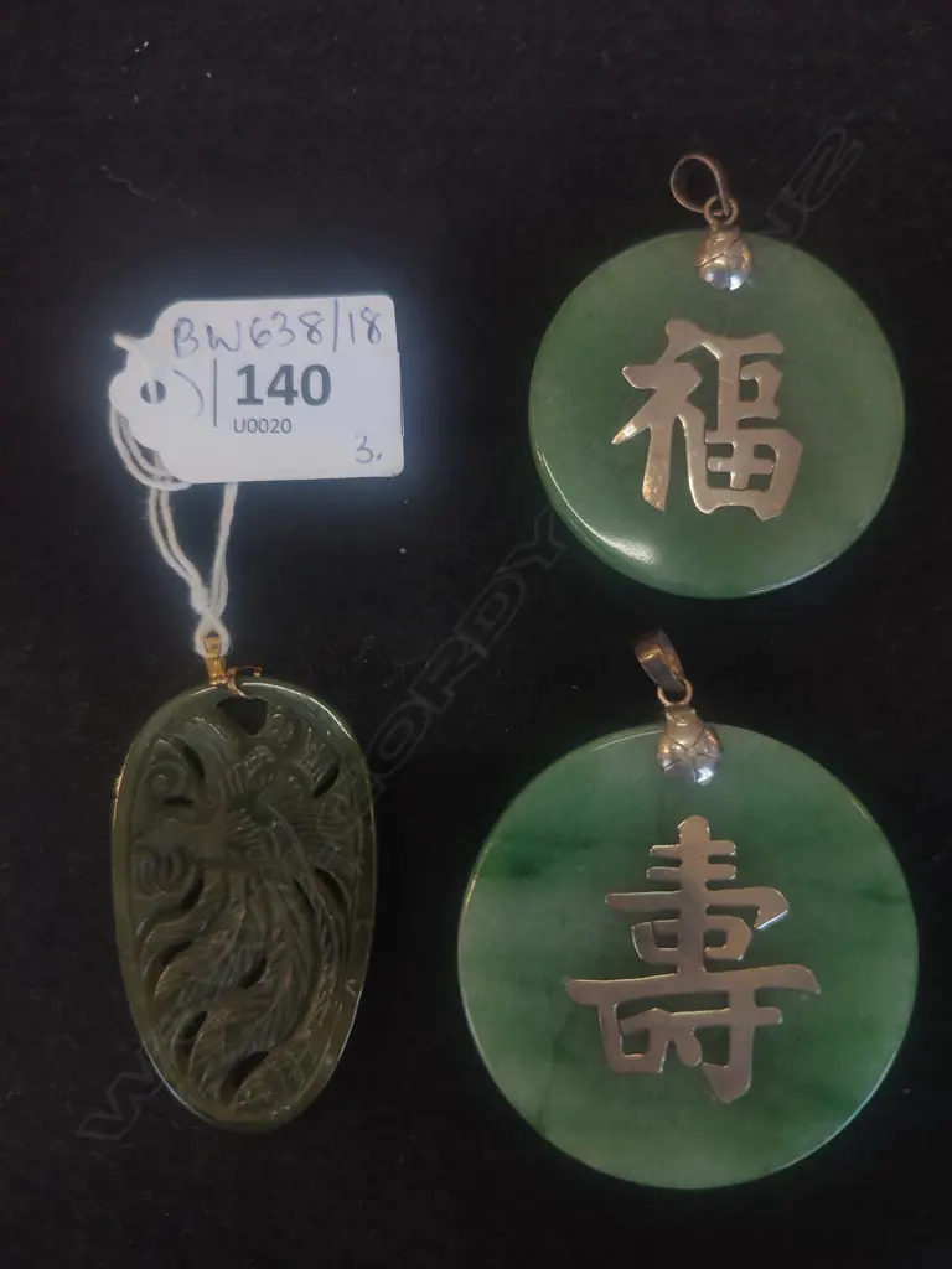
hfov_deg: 56.8
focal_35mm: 24
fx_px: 880
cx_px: 476
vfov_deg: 71.6
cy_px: 634
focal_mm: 5.89
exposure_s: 1/50
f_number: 1.89
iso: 100
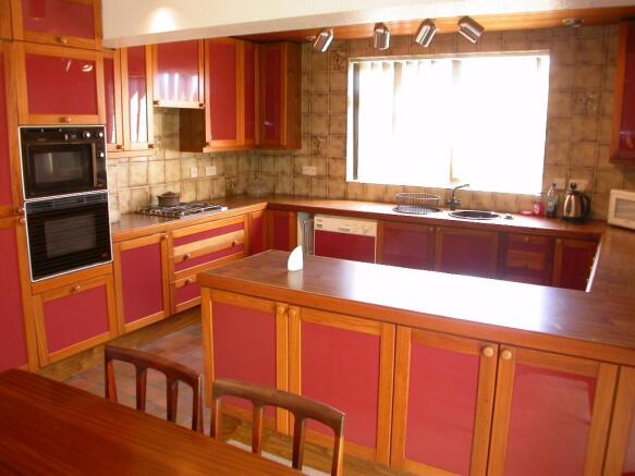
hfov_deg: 40.4
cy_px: 238
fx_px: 862
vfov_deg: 30.9
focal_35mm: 47
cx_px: 318
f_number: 2.8
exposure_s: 1/8.3
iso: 100
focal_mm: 9.8
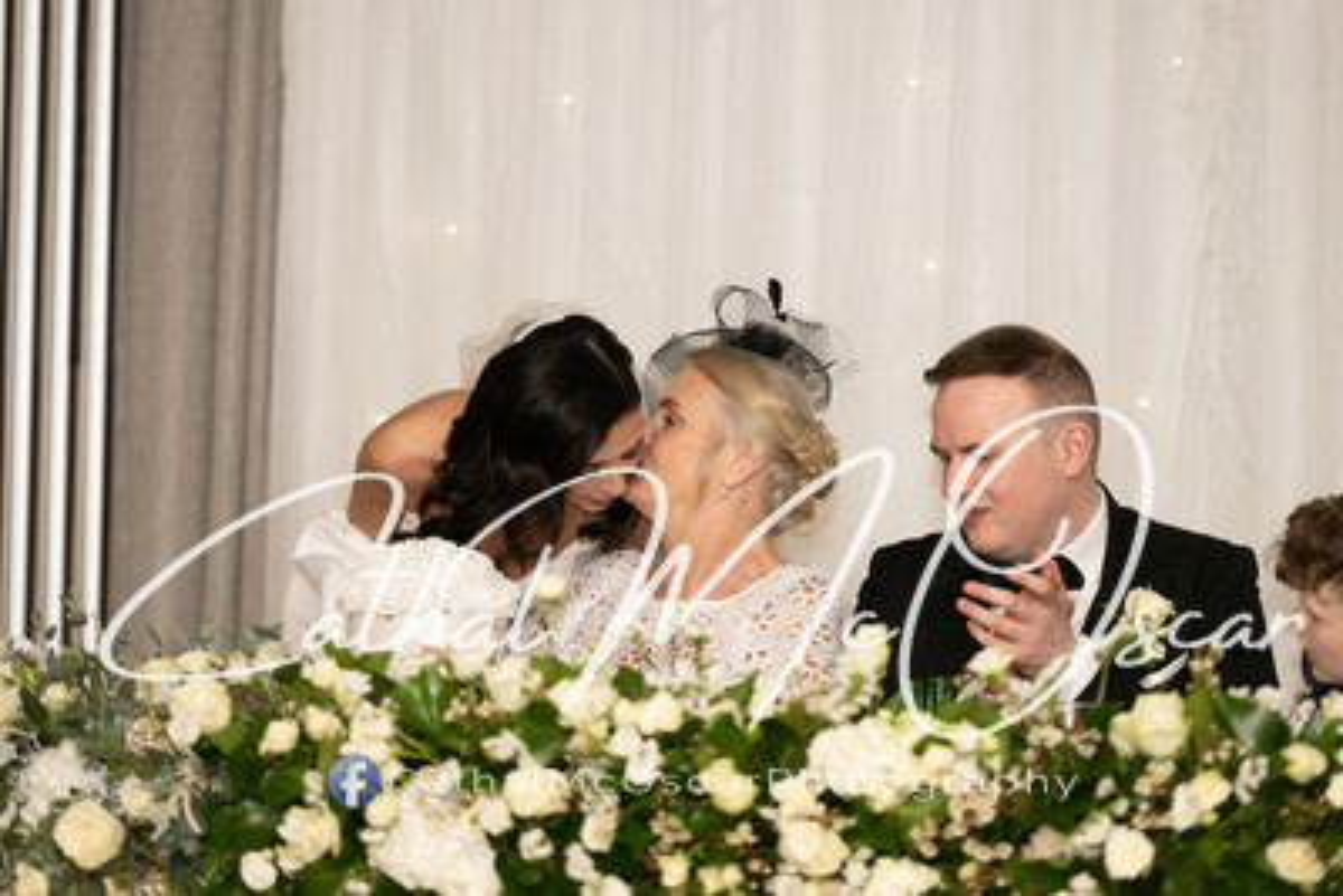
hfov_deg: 11.7
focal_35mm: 175
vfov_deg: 7.9
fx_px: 6530
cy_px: 448
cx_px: 672
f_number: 2.8
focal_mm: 175
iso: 400
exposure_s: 1/200
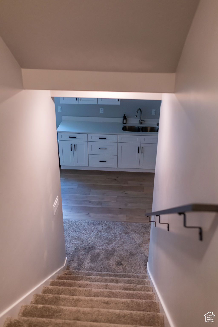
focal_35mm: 35
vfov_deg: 54.4
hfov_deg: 37.9
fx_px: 318
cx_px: 109
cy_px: 164
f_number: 3.2
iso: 1600
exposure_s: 1/250
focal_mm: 35
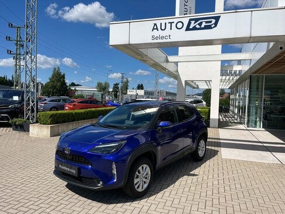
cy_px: 107
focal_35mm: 26
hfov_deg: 67.3
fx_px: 214
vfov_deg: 53.1
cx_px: 142
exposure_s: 1/5556
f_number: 1.6
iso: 50
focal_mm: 5.1
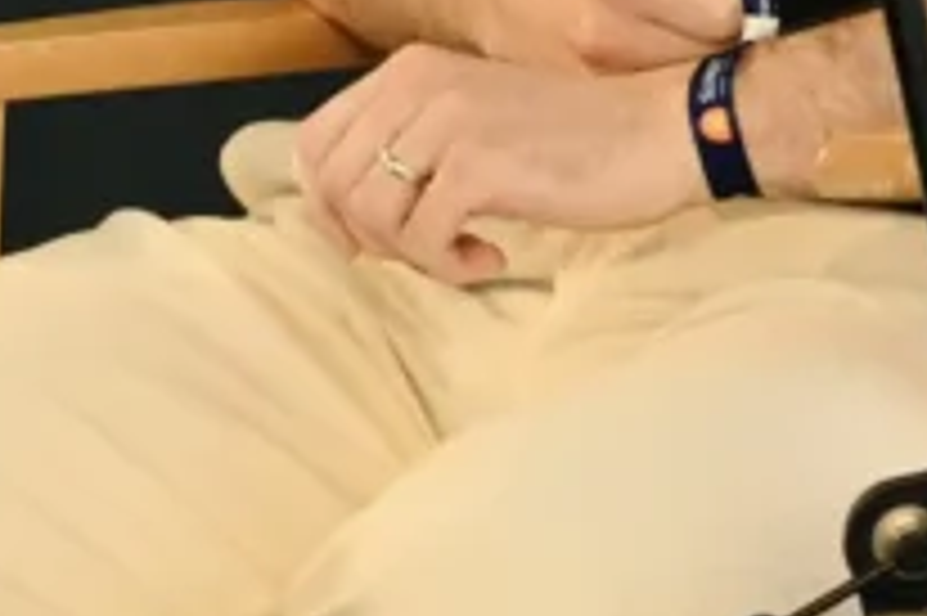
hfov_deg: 3.9
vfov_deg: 2.6
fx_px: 13456
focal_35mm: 523
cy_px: -857
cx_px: 1660
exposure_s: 1/320
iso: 800
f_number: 4
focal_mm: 105
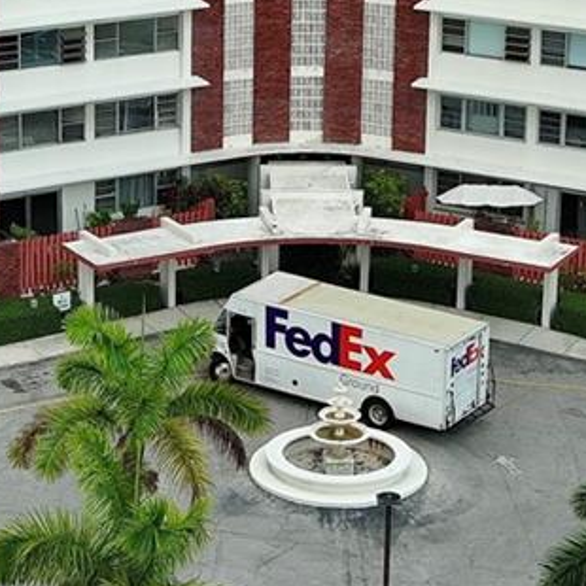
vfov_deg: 13.7
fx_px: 2432
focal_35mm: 127
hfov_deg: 13.7
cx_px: 278
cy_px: 115
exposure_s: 1/1076
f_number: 2.8
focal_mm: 10.57
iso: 100
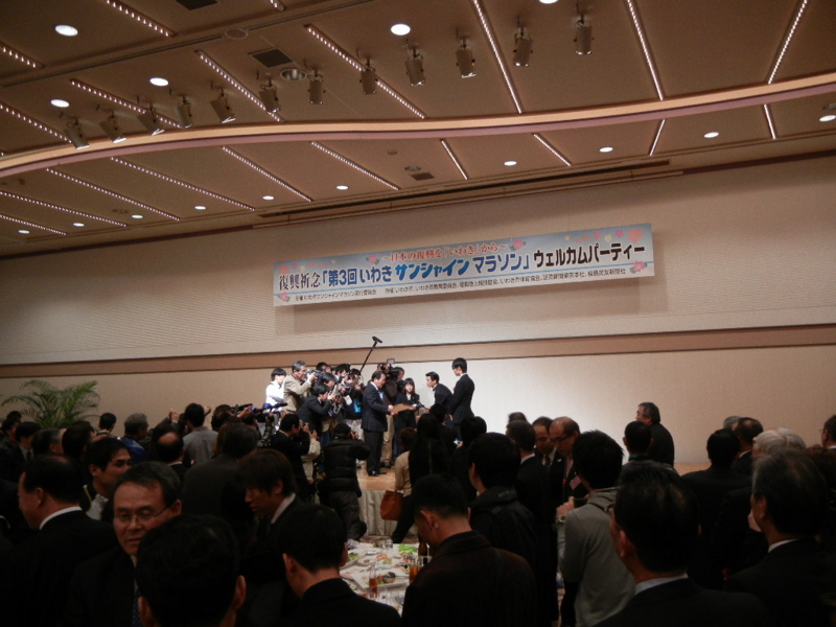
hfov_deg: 60.0
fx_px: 725
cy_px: 314
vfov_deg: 46.8
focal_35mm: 30
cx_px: 418
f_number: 3.5
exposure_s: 1/30
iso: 260
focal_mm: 5.4
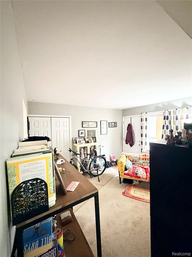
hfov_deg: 85.7
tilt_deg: -1.3
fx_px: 104
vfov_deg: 102.1
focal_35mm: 14
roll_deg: +1.1
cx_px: 96
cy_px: 128
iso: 1000
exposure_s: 1/40
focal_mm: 2.22
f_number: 2.2
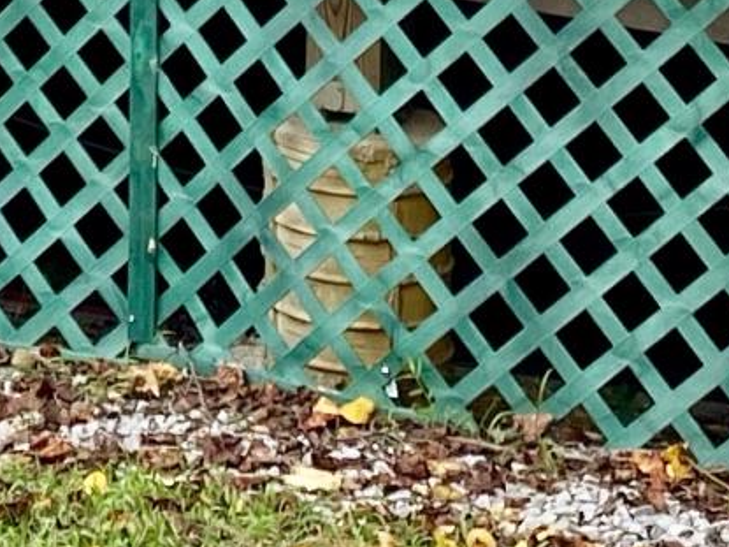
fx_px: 3958
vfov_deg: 7.1
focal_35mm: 188
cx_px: -434
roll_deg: +0.0
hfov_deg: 10.1
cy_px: -1013
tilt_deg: -3.4
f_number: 1.8
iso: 32
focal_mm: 4.25
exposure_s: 1/225
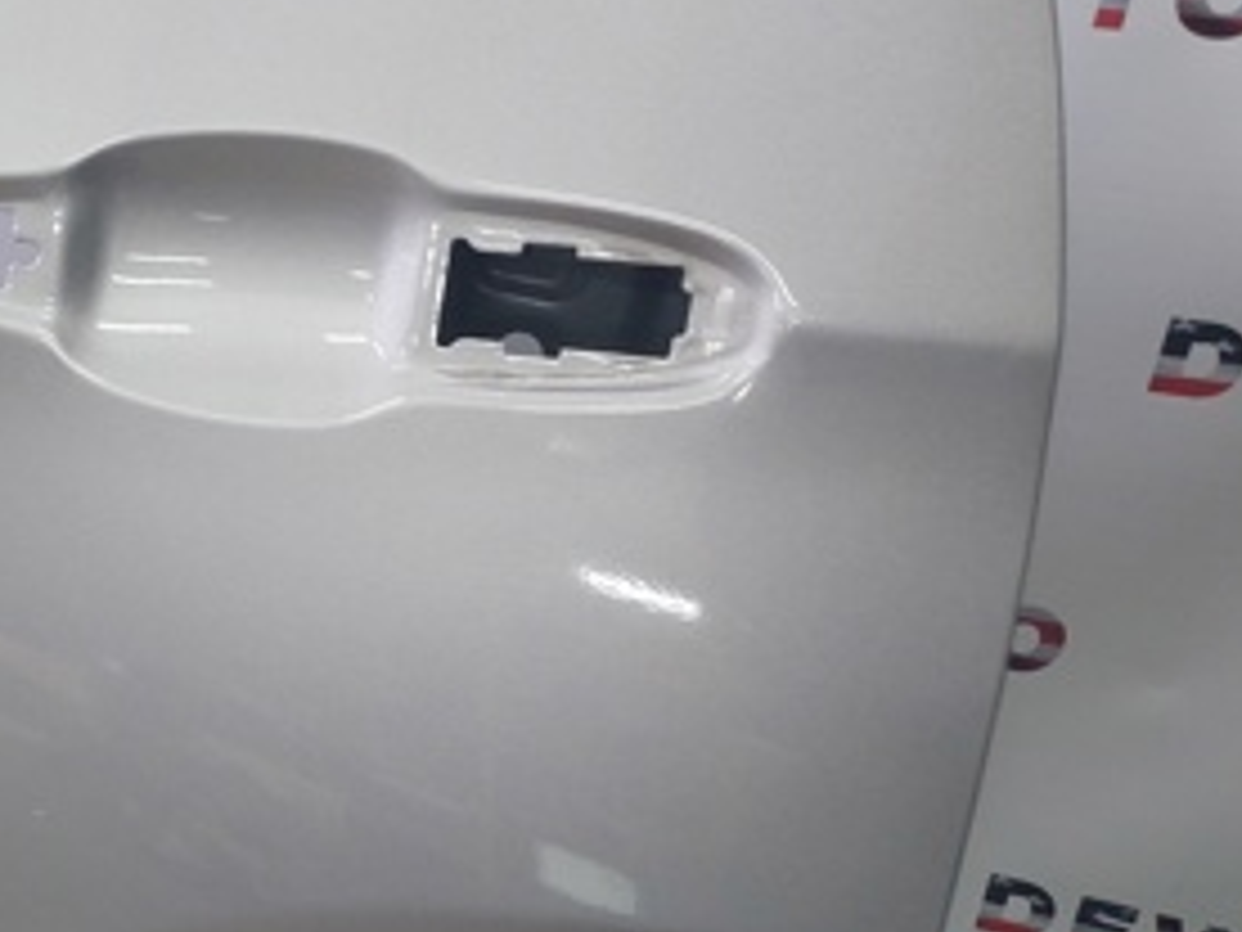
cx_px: -76
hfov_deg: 27.6
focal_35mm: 65
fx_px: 2332
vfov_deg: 22.4
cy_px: 684
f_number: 1.8
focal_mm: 5.32
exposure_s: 1/50
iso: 250
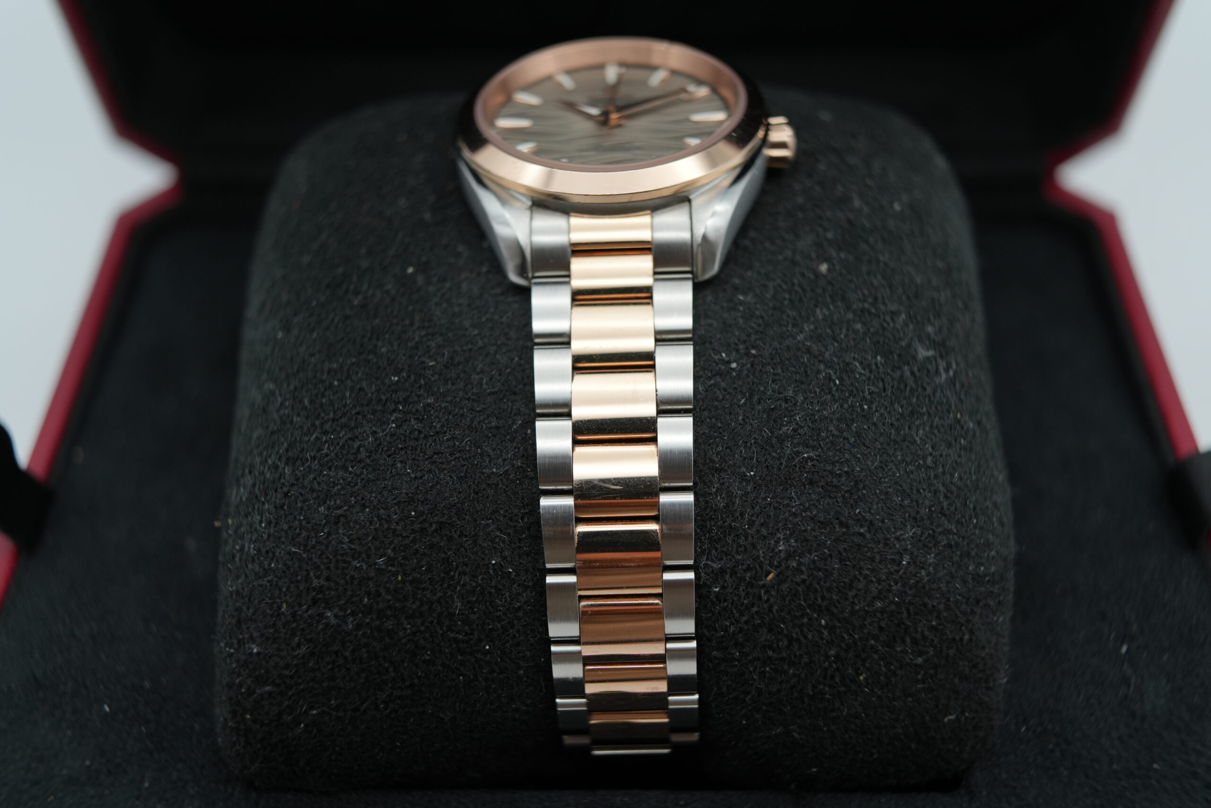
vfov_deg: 37.9
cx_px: 606
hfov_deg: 54.4
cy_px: 404
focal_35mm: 35
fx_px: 1177
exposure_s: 1/250
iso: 400
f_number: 5
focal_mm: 35
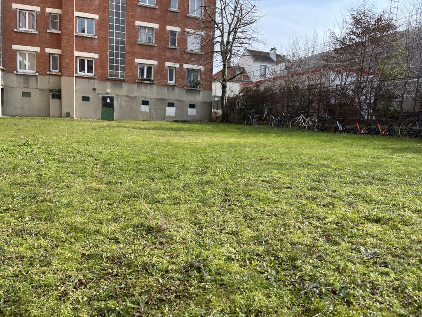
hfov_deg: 69.4
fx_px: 305
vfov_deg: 54.9
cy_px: 158
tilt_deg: -8.4
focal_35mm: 25
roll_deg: -2.9
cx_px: 211
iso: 32
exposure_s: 1/1279
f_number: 1.6
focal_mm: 5.1
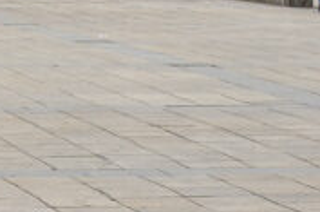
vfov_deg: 4.1
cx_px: 90
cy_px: -290
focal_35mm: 330
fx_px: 2925
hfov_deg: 6.3
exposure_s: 1/320
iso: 100
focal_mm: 38
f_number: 7.1
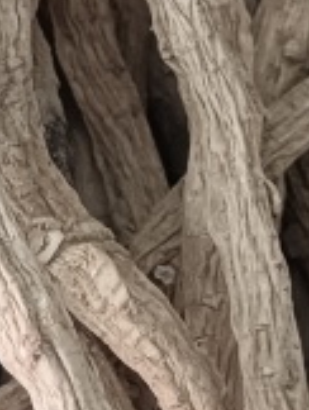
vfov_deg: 11.5
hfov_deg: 8.5
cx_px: -185
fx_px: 2030
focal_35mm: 171
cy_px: 239
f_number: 1.8
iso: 2113
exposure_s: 1/33.3
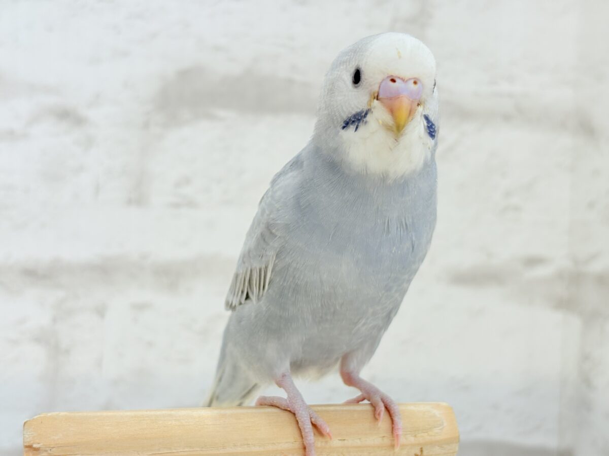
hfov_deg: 36.8
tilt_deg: +1.2
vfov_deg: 28.0
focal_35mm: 52
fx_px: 915
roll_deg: -0.5
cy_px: 228
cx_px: 304
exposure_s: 1/100
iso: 64
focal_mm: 5.96
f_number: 1.6
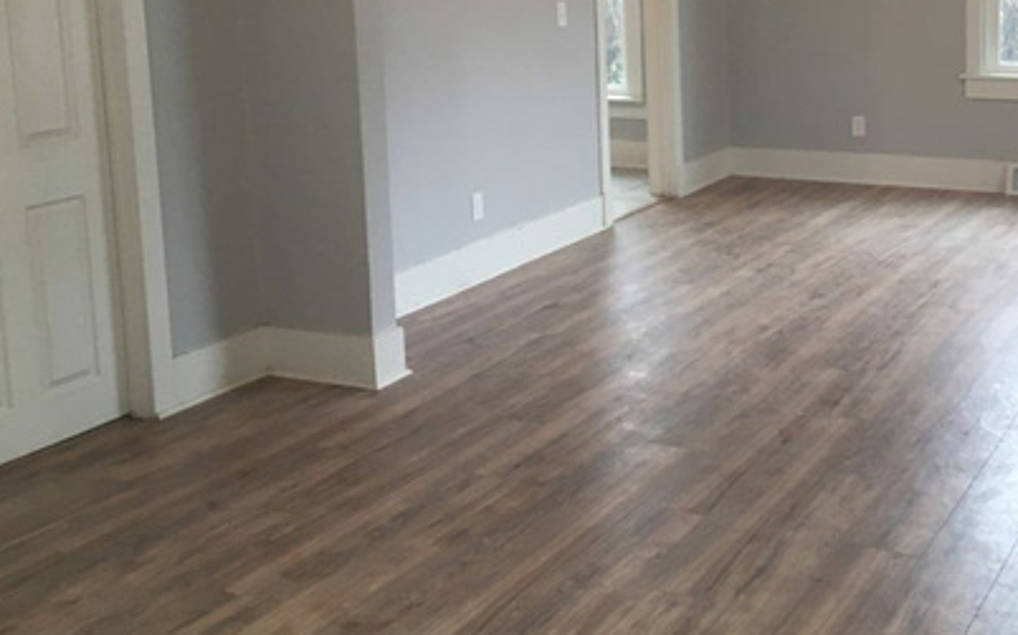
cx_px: 651
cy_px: 106
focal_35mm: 49
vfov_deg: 25.8
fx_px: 1359
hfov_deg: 40.7
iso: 64
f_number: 2.2
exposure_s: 1/30
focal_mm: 4.15
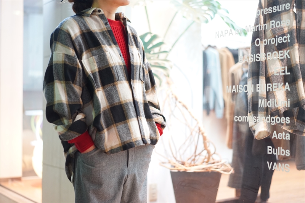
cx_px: 152
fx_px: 466
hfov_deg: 36.3
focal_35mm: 55
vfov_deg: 24.6
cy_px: 102
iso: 1250
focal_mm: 55
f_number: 1.8
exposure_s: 1/60
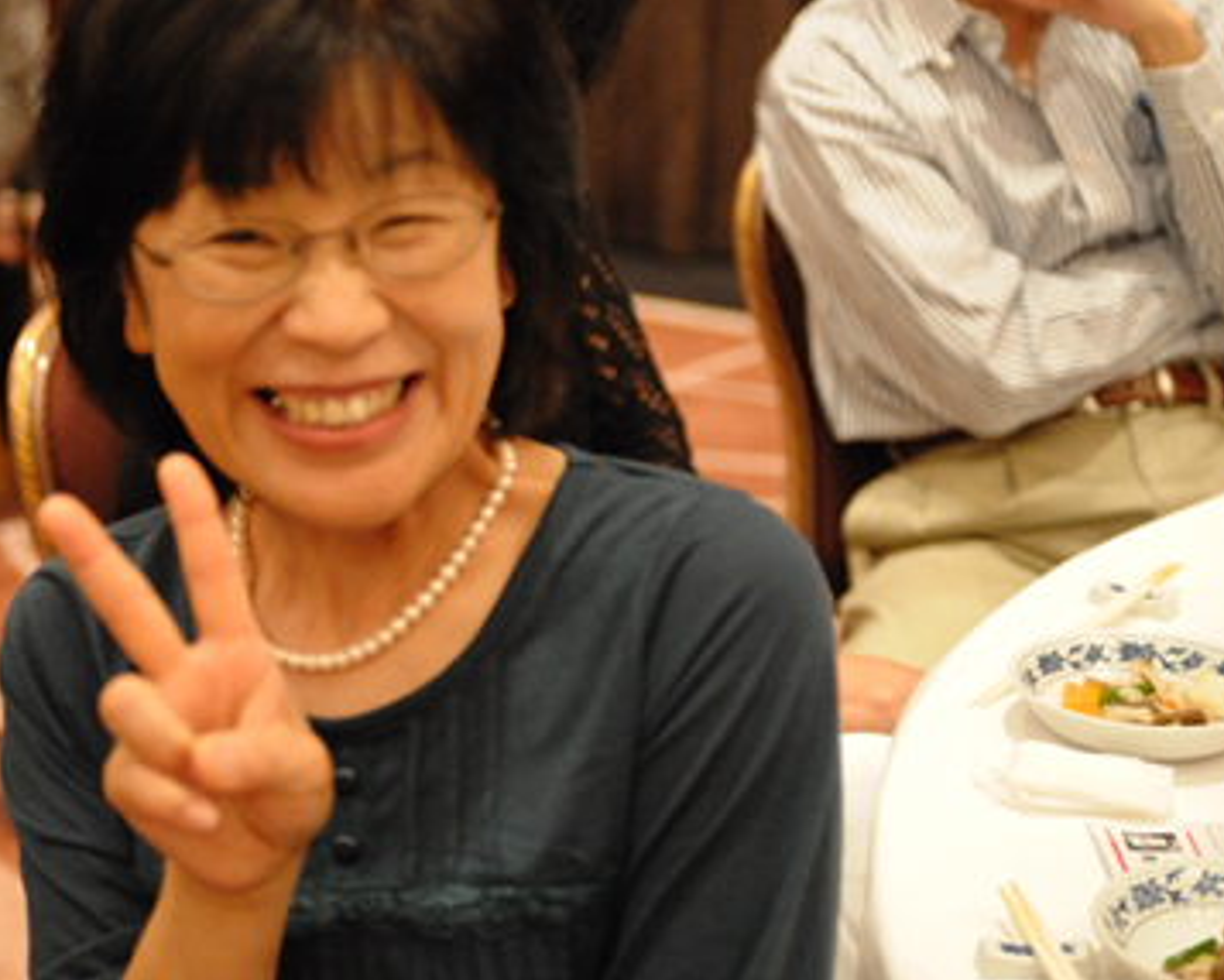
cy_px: 315
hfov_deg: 22.5
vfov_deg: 18.2
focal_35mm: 84
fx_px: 3045
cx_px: 288
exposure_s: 1/125
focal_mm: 50
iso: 6400
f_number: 2.8
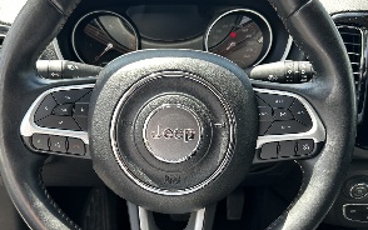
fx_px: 391
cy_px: 122
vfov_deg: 32.8
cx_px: 176
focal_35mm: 39
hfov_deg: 50.4
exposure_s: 1/143
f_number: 1.5
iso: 32
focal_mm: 5.7
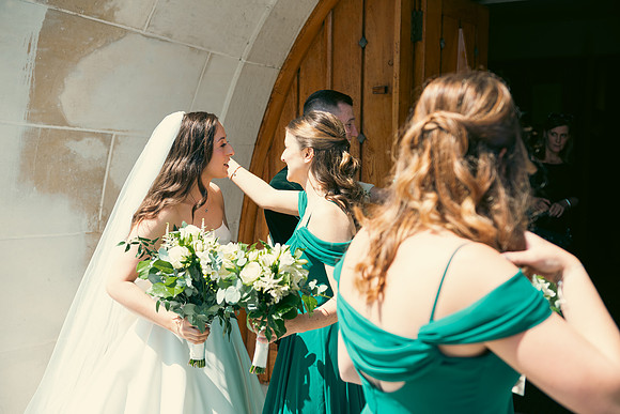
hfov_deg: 46.4
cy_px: 207
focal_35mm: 42
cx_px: 310
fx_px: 723
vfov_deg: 31.9
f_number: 3.5
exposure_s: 1/500
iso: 100
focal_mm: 42
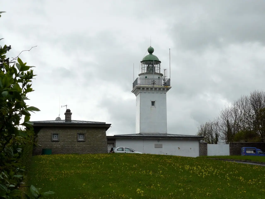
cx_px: 132
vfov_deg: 22.9
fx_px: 490
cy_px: 100
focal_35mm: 64
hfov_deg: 30.3
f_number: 5.6
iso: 100
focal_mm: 10.7
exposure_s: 1/400
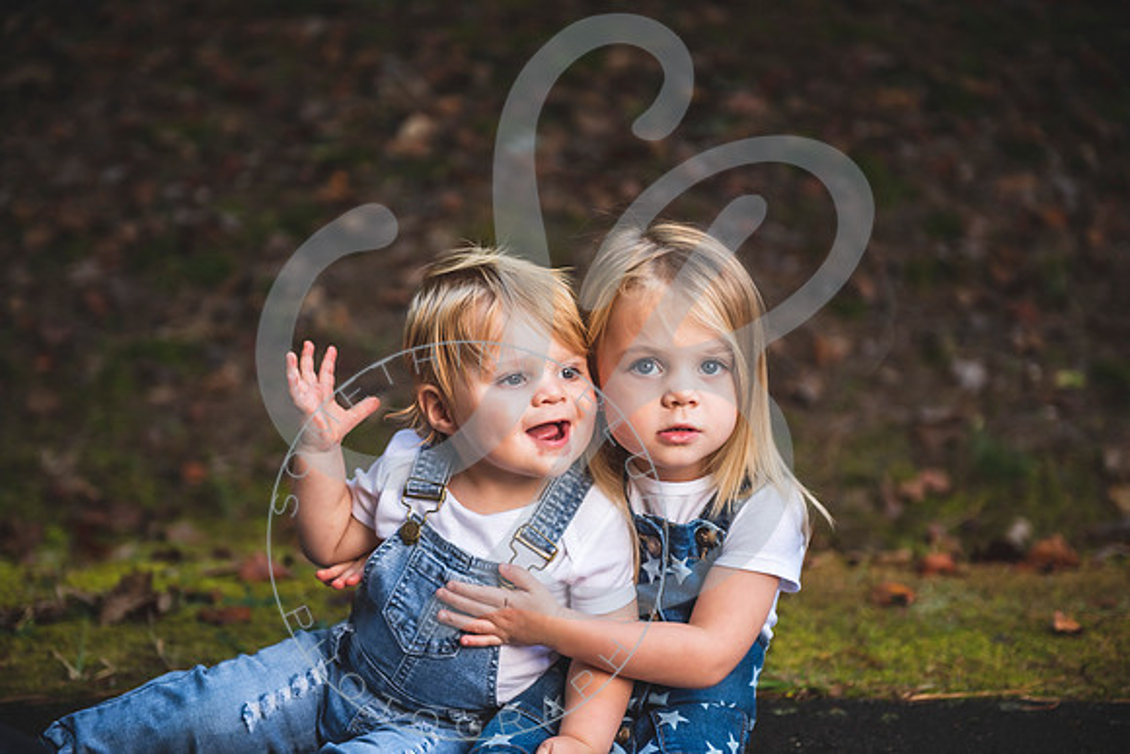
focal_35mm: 70
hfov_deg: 28.8
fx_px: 2198
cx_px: 565
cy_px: 377
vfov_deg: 19.5
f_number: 2.8
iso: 100
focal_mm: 70
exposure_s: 1/200
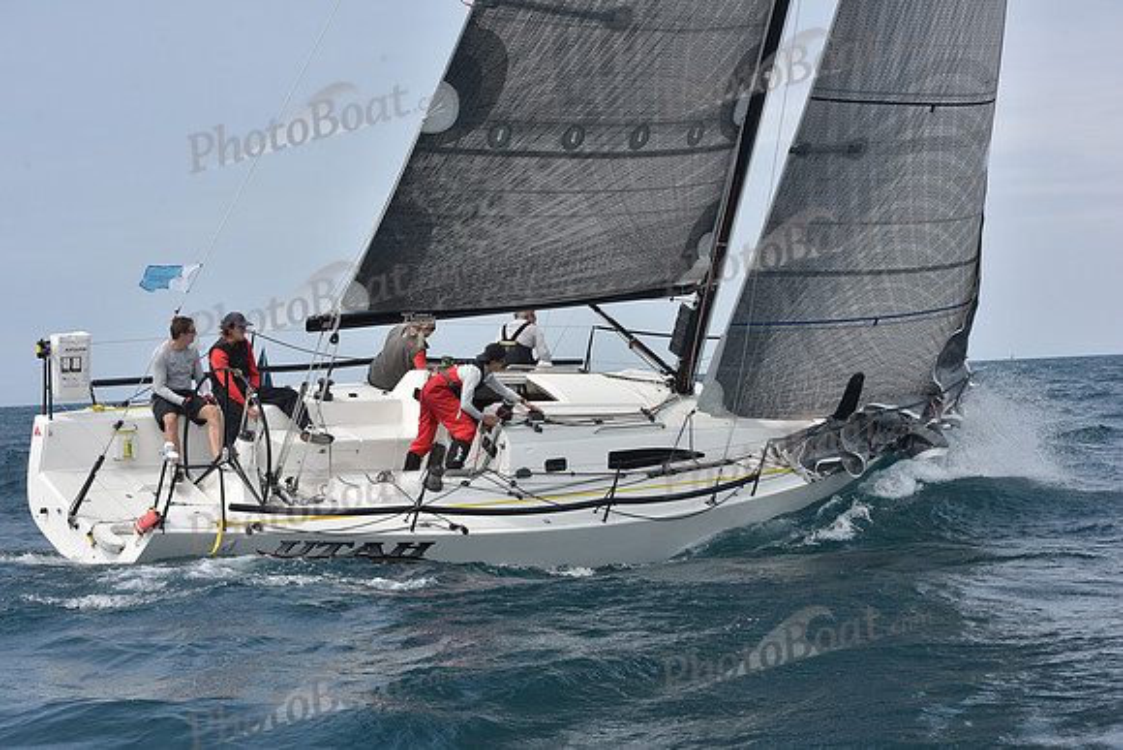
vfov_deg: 19.5
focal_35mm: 70
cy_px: 375
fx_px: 2184
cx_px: 562
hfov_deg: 28.8
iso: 250
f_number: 10
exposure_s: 1/800
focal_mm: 70
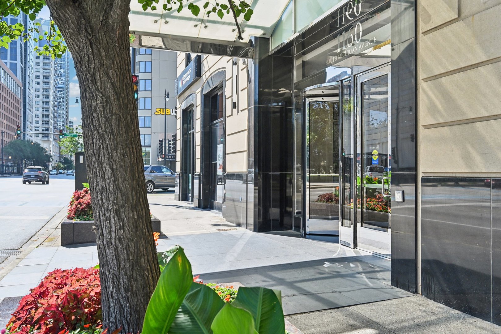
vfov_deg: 43.6
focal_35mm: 30
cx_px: 250
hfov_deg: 61.9
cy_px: 167
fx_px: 417
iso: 800
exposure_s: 1/500
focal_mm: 30
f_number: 8
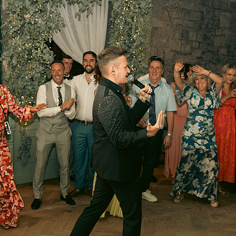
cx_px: 104
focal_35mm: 48
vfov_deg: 35.4
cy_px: 117
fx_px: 370
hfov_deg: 35.3
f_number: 3.5
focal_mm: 37
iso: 2500
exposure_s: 1/160
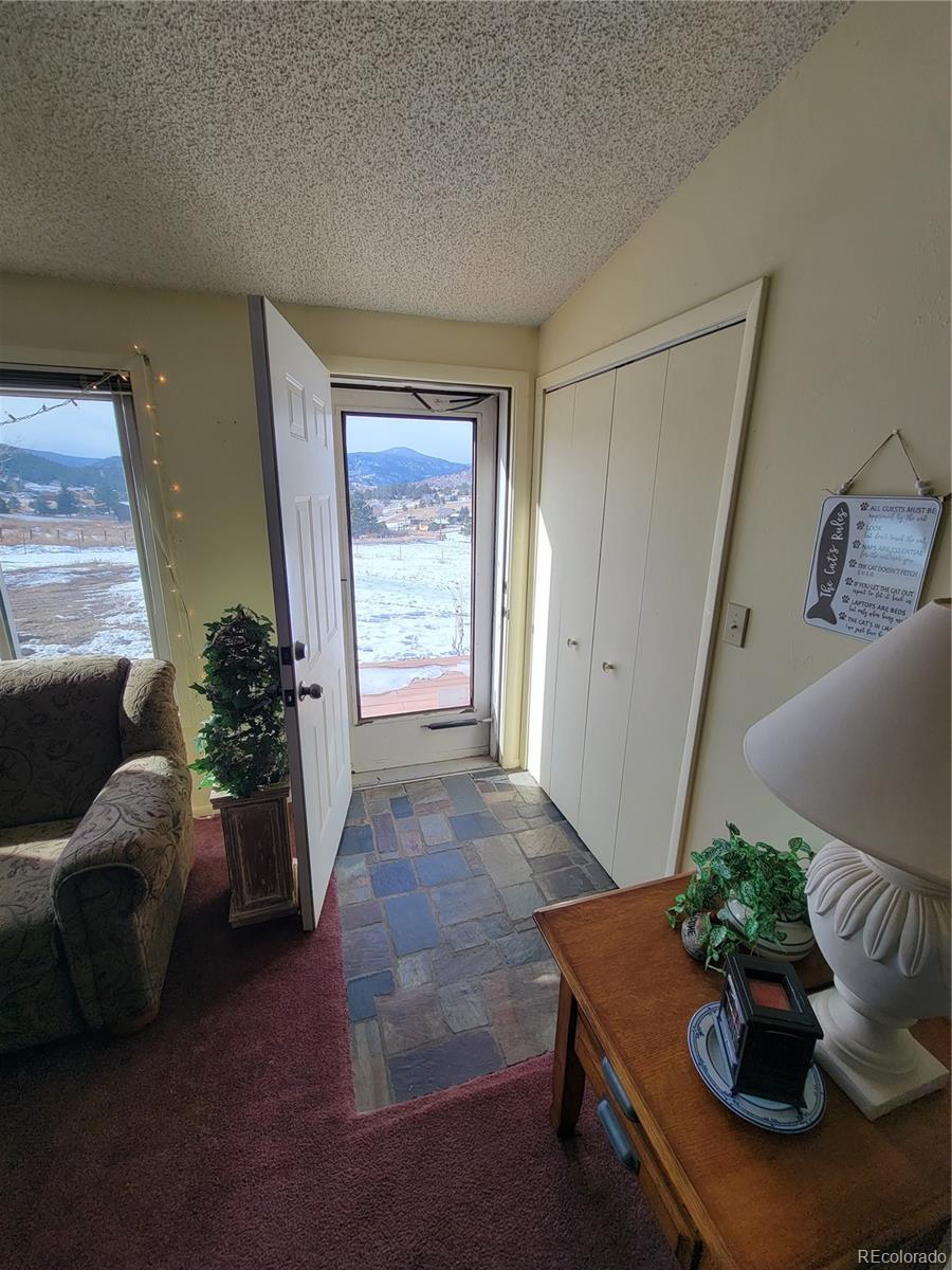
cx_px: 476
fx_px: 477
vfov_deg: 106.2
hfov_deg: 89.9
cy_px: 635
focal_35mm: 13
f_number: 2.2
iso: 50
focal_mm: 2.2
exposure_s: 1/310
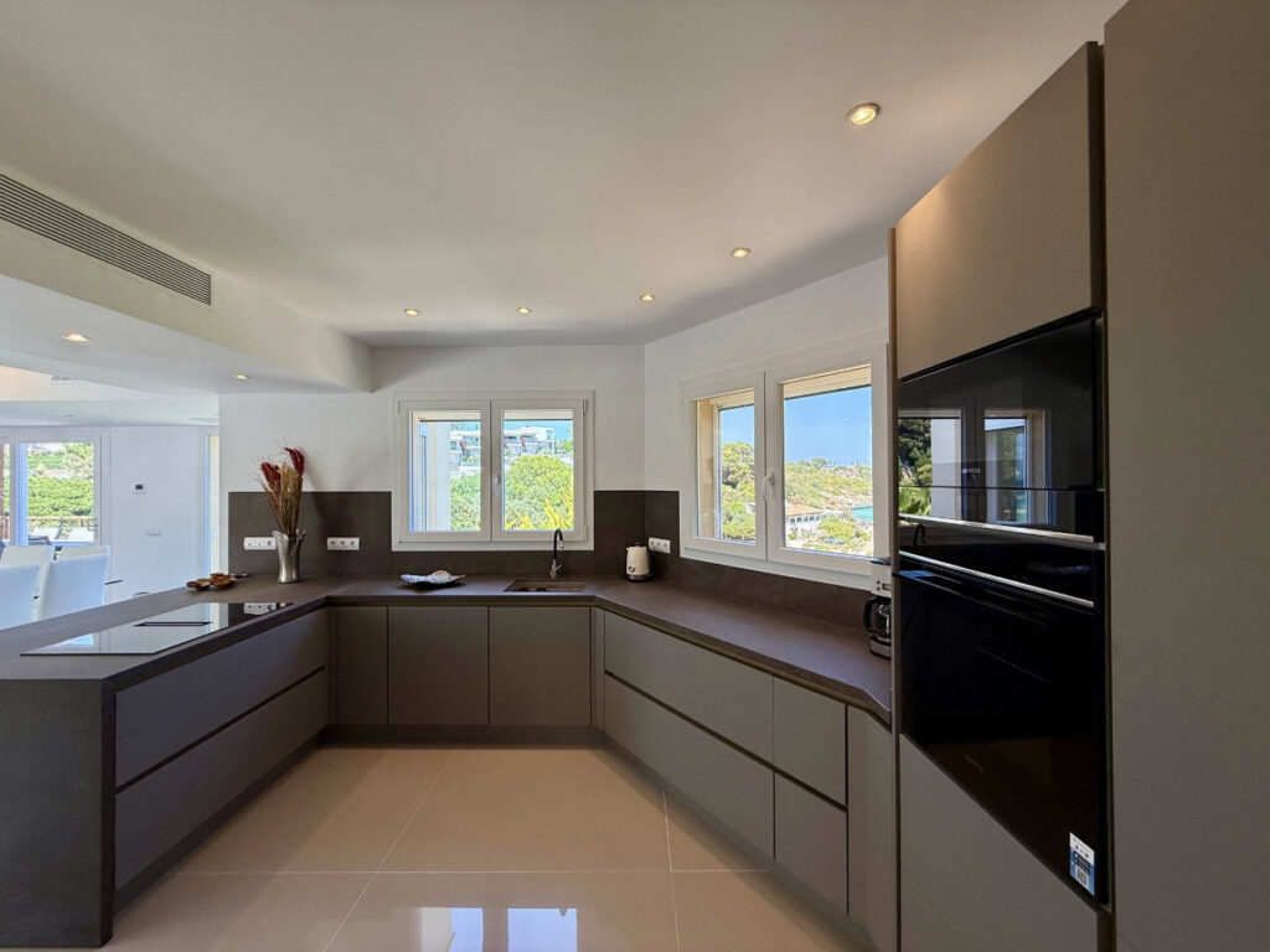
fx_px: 514
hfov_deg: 102.1
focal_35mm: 14
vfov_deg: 85.7
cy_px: 476
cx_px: 635
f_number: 2.2
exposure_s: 1/204
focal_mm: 2.2
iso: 64
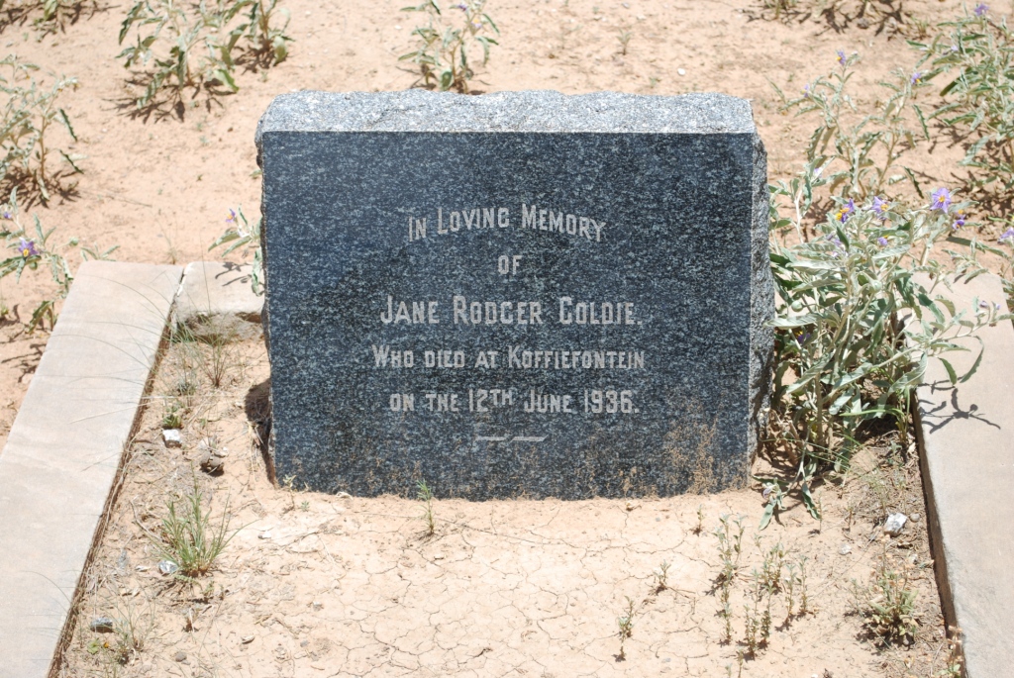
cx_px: 507
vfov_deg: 16.6
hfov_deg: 24.6
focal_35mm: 82
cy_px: 339
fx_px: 2326
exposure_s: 1/200
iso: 100
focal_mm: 55
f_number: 7.1
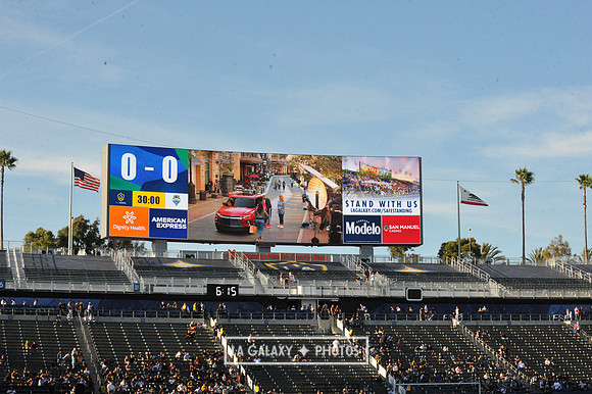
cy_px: 197
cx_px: 296
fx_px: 1315
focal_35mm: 80
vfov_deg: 17.0
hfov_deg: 25.4
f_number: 14
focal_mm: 80
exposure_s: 1/800
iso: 1600
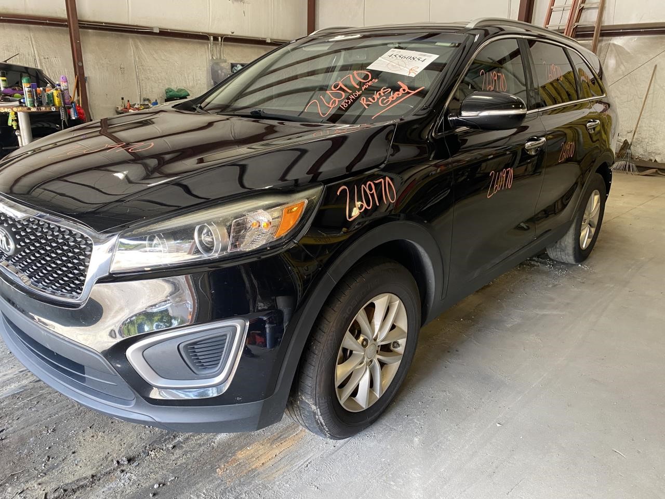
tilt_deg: -15.3
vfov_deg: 53.1
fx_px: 499
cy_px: 250
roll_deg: -1.2
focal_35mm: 26
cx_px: 332
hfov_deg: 67.3
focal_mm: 4.25
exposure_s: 1/81
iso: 125
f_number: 1.8
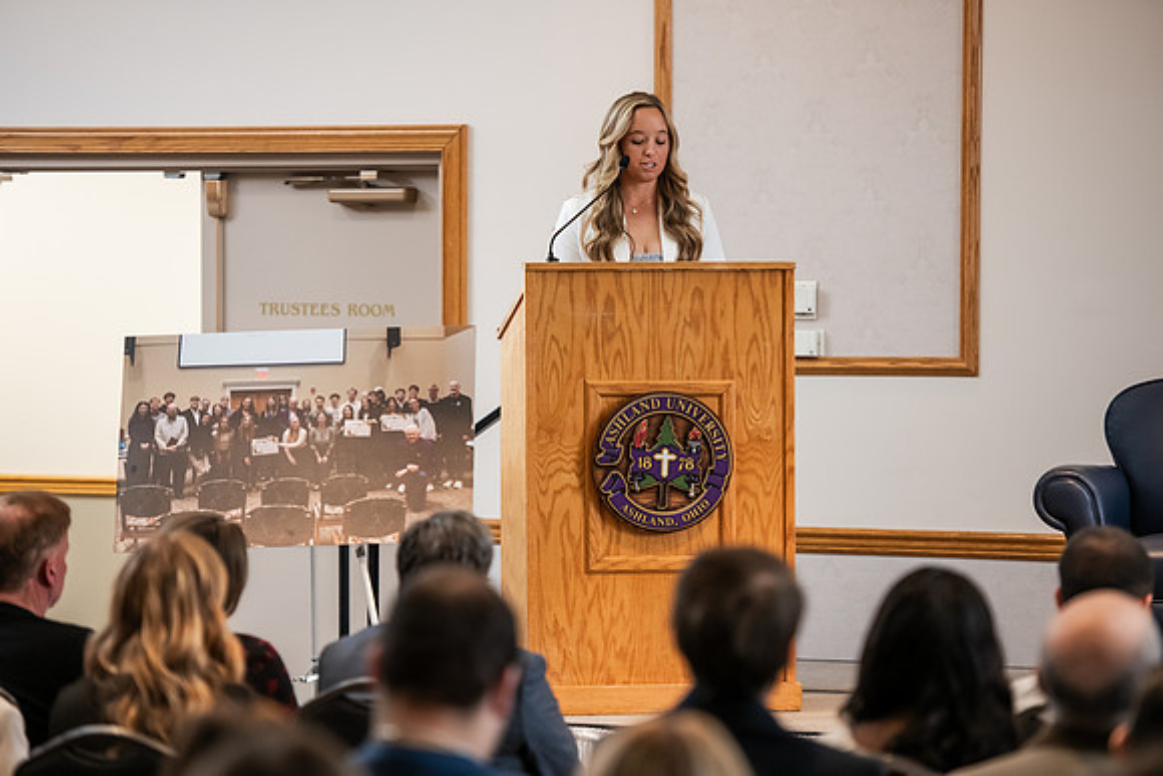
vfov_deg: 9.2
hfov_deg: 13.7
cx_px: 582
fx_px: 4847
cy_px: 388
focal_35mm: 150
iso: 1600
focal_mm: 150
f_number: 3.2
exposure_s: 1/200
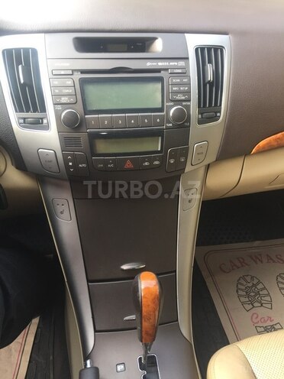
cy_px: 190
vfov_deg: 61.7
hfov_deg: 48.2
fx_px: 317
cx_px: 142
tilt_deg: -36.6
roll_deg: -0.8
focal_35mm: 29
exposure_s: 1/100
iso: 40
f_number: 2.2
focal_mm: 4.15
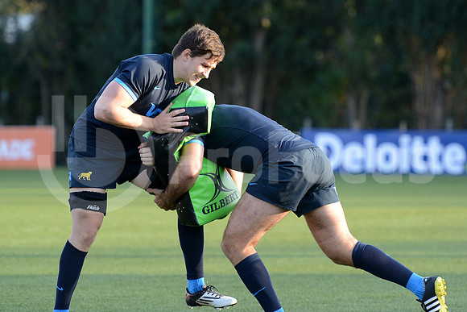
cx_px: 234
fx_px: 3114
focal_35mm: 240
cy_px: 156
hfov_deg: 8.6
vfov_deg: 5.7
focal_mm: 240
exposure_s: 1/640
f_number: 4
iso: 1000
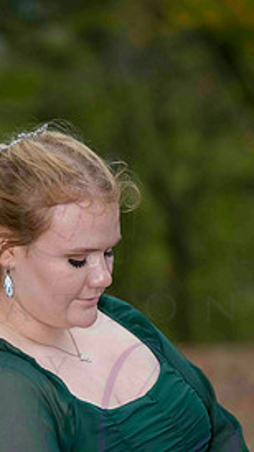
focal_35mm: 172
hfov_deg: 7.0
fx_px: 2061
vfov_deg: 12.5
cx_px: 64
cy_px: 366
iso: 1600
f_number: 2.8
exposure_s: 1/320
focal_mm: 100
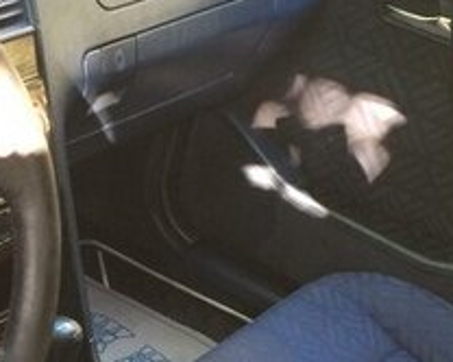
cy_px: 466
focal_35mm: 90
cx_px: 11
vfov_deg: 16.2
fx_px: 1206
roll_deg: -11.9
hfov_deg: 20.7
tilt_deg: -38.5
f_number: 2.2
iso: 160
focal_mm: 4.15
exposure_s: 1/33
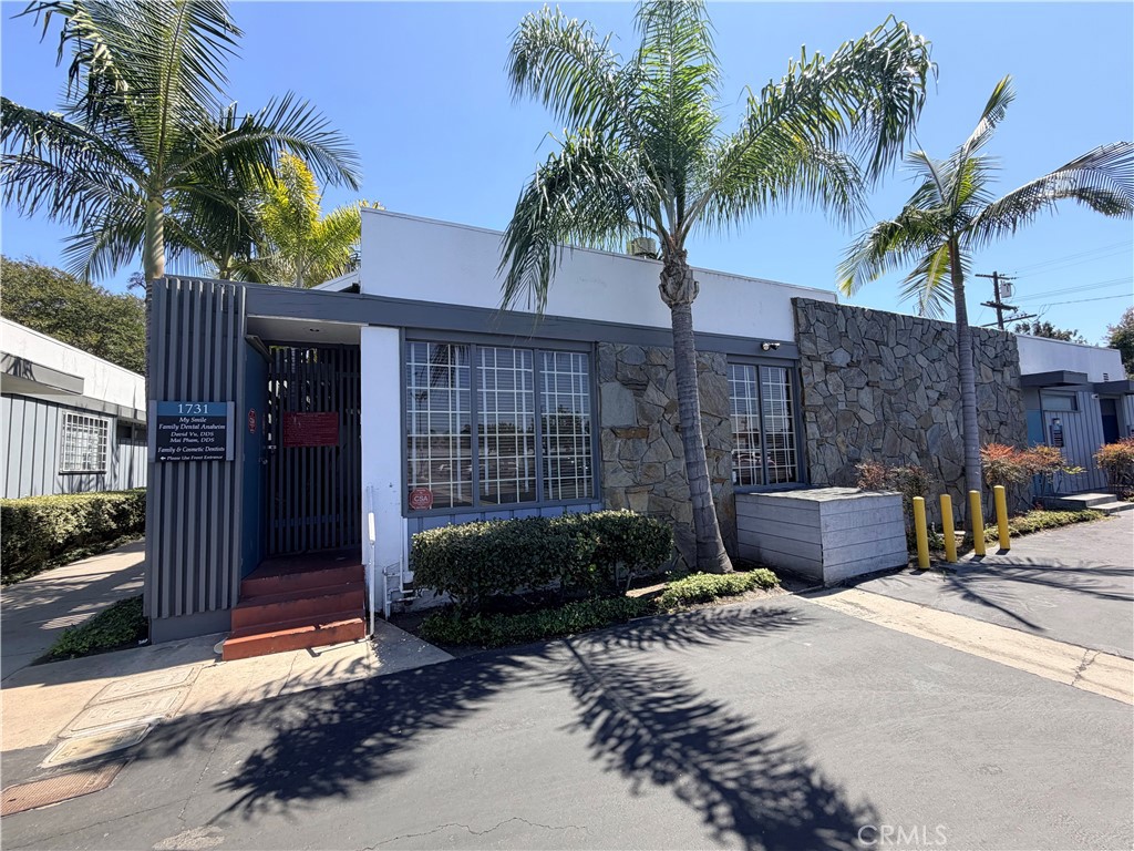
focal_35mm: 14
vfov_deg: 85.7
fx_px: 459
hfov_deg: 102.1
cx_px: 567
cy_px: 426
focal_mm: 2.22
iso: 40
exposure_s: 1/770
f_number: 2.2
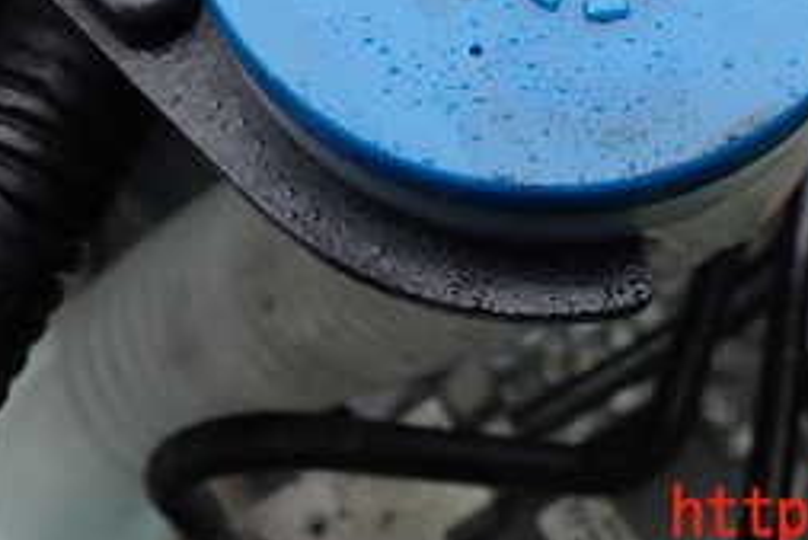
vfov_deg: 17.3
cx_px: 434
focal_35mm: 74
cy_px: -163
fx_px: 1662
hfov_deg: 27.3
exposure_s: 1/200
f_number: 3.2
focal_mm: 5.4
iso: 100
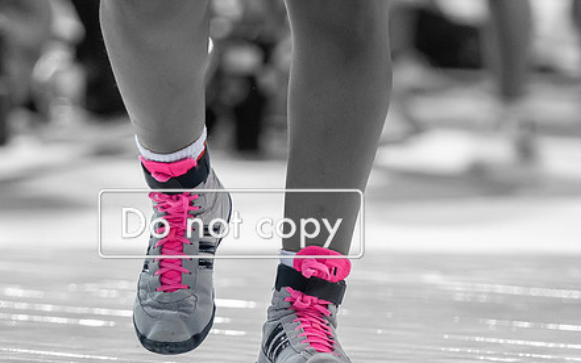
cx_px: 174
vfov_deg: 2.7
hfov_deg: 4.4
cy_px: 431
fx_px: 7572
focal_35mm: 478
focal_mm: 150
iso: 800
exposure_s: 1/800
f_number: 2.8
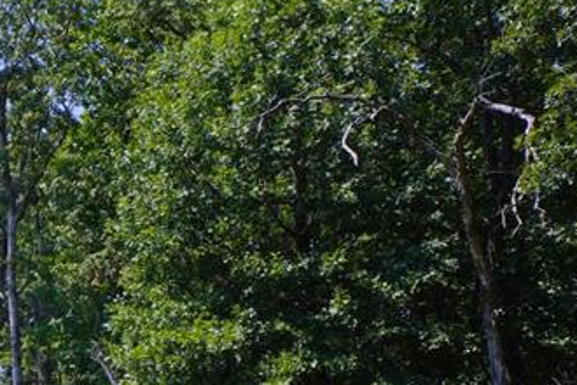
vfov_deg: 14.5
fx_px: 1490
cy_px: 354
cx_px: -264
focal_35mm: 93
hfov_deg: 19.4
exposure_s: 1/125
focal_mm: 20
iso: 100
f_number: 9
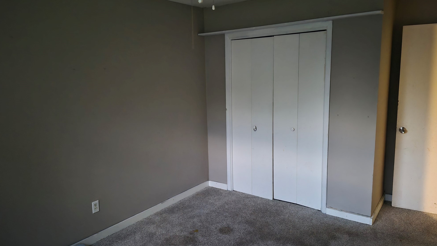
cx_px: 215
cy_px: 123
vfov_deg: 44.4
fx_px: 301
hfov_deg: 71.9
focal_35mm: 26
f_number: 1.8
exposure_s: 1/24
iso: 2500
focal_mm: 5.4
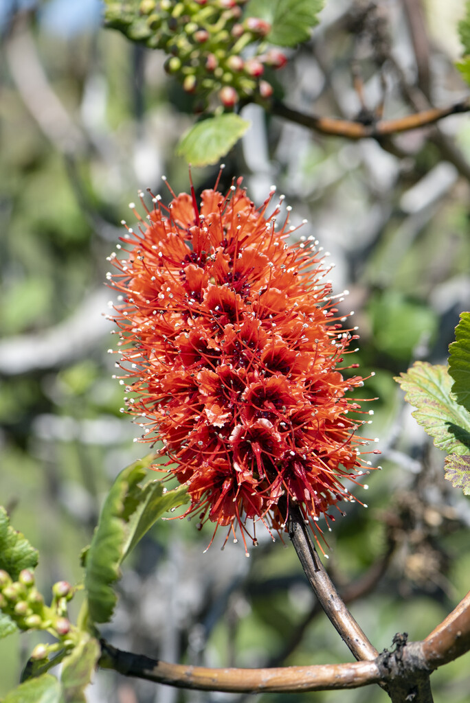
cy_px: 352
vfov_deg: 19.4
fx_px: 2053
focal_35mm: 105
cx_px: 235
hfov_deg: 13.1
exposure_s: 1/200
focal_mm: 105
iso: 800
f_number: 9
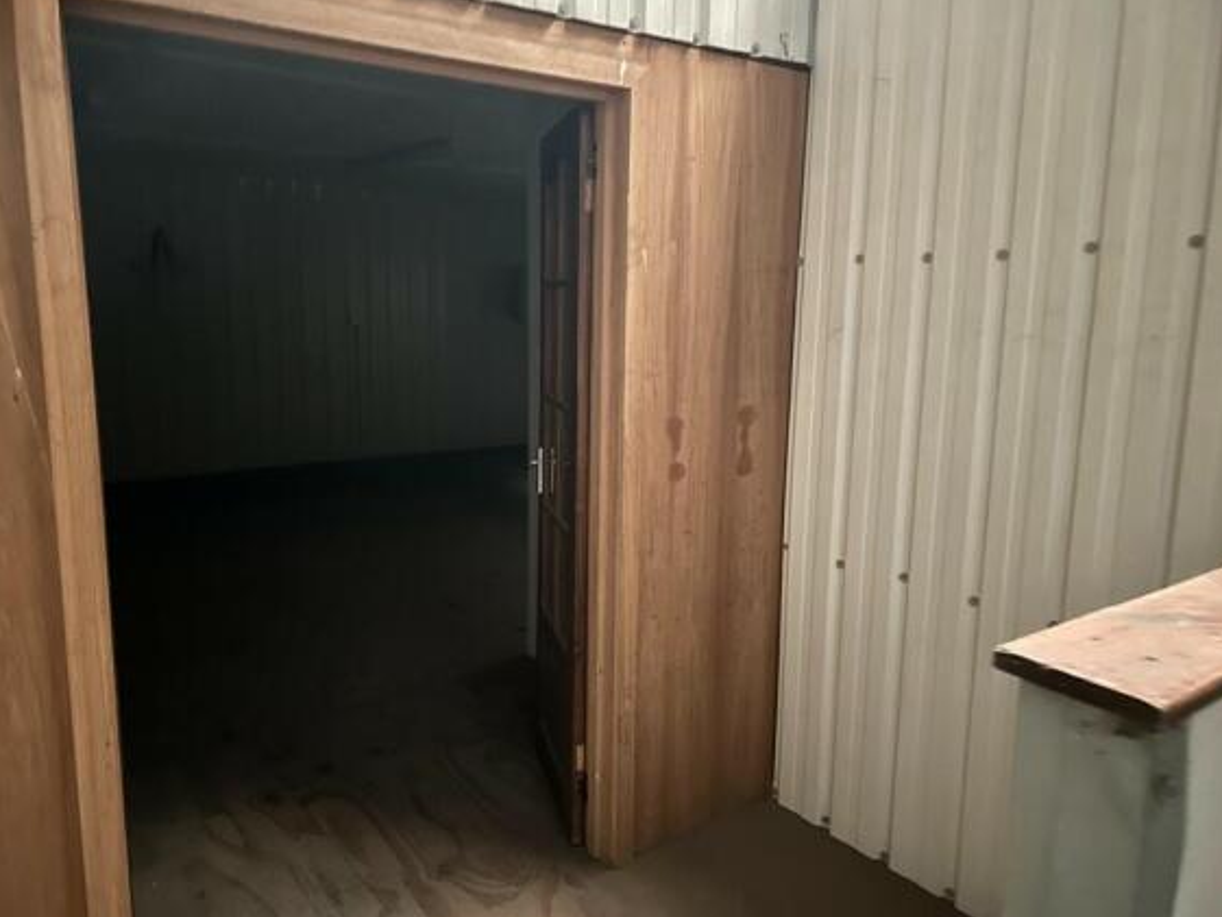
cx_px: 596
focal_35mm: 27
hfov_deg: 65.3
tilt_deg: -7.8
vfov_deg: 51.4
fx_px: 953
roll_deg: +0.0
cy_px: 452
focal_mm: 5.7
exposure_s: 1/9
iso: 640
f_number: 1.5
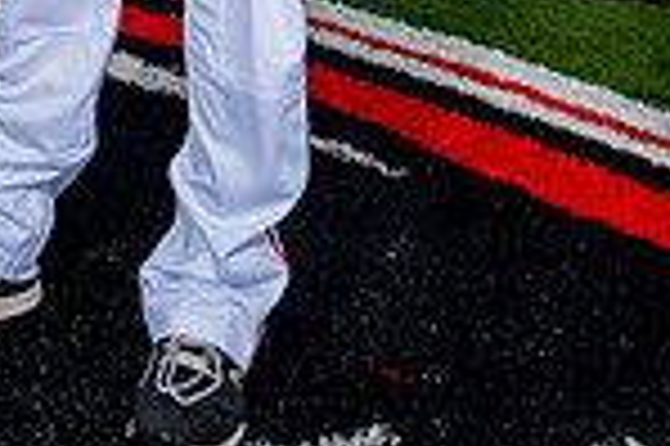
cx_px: 229
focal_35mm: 112
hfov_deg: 18.2
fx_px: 2082
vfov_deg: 10.9
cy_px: -514
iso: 320
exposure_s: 1/125
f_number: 8
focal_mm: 37
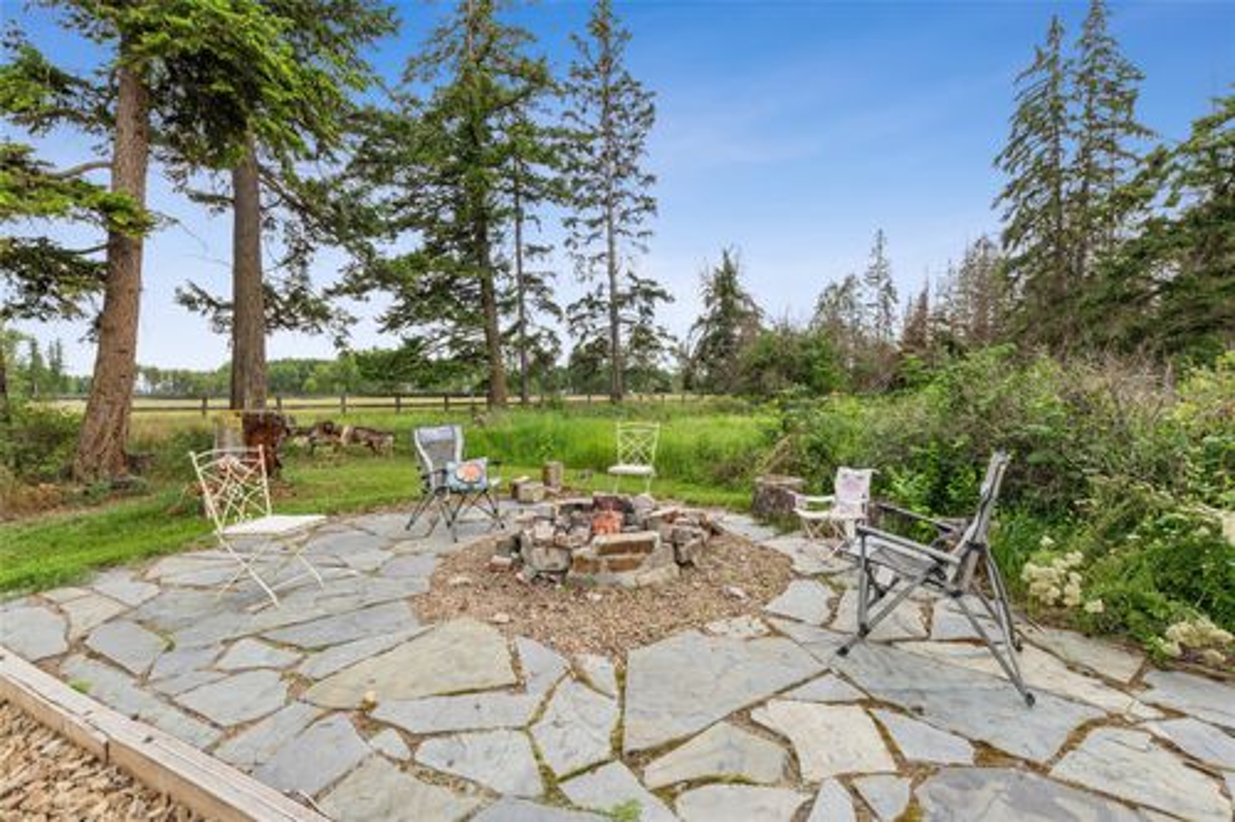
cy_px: 411
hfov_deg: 100.4
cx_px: 618
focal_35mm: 15
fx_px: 514
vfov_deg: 77.3
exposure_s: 1/500
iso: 100
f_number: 6.3
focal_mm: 10
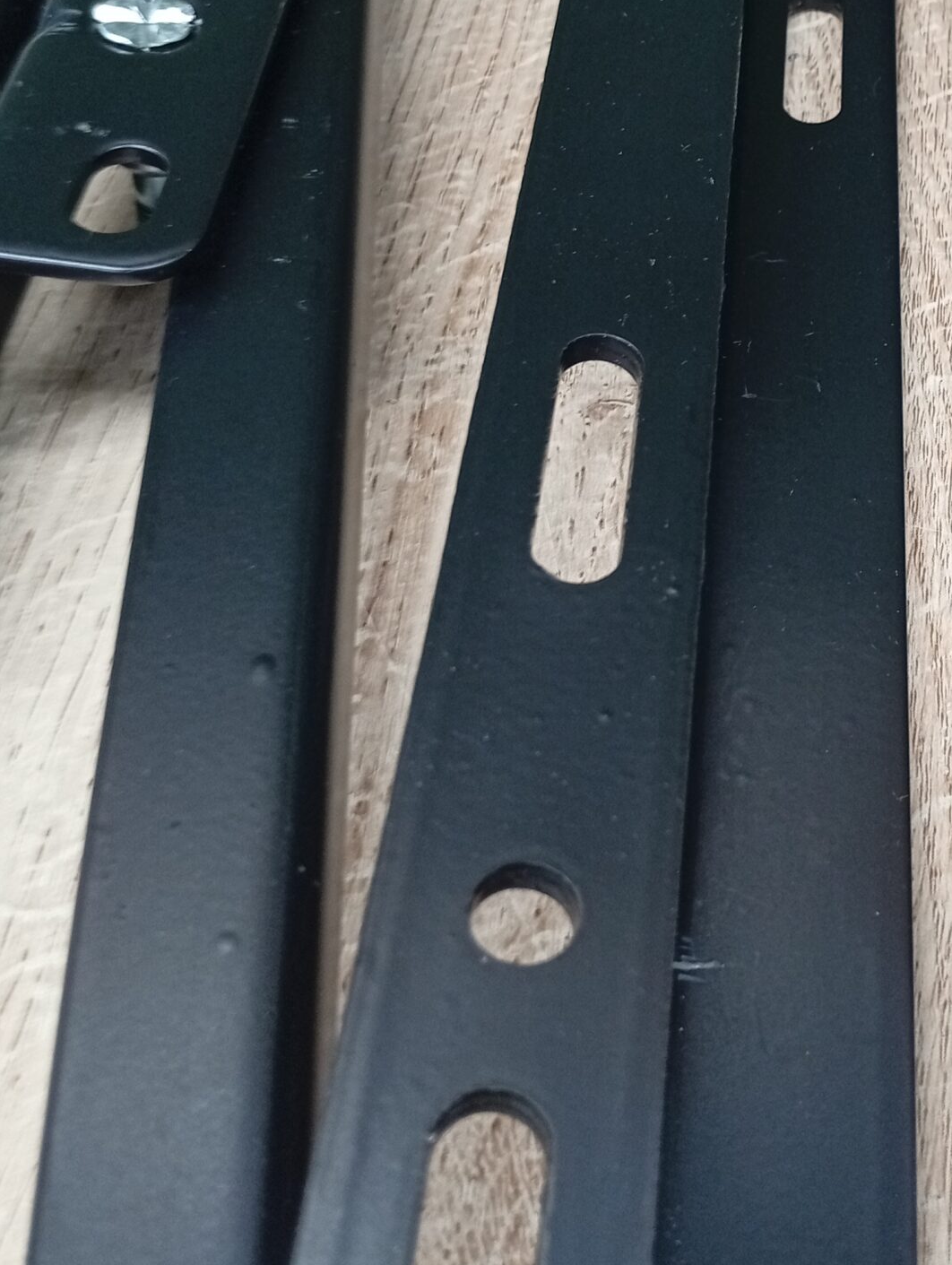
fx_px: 1793
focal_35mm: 49
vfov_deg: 38.1
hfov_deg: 29.2
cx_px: 734
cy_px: 354
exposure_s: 1/33.3
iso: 175
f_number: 1.8
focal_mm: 3.98
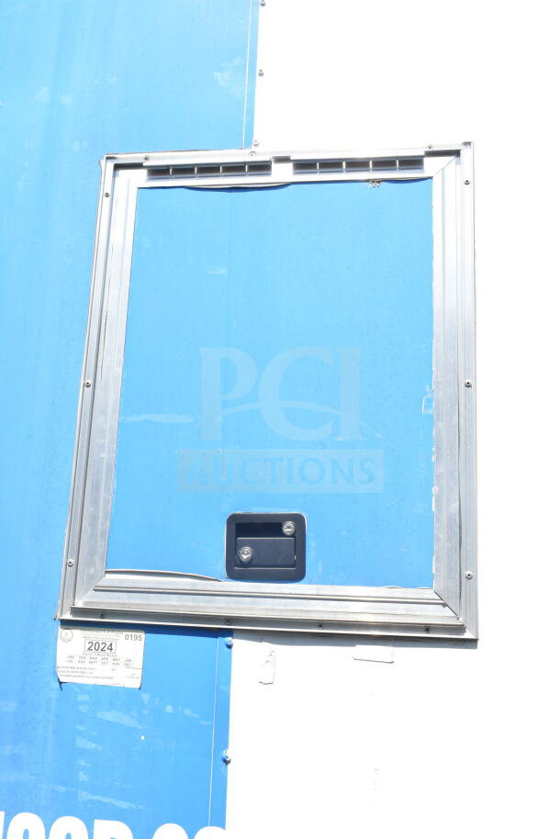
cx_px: 280
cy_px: 420
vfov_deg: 53.1
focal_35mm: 36
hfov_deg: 36.9
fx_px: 839
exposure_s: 1/800
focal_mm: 24
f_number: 14
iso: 1600
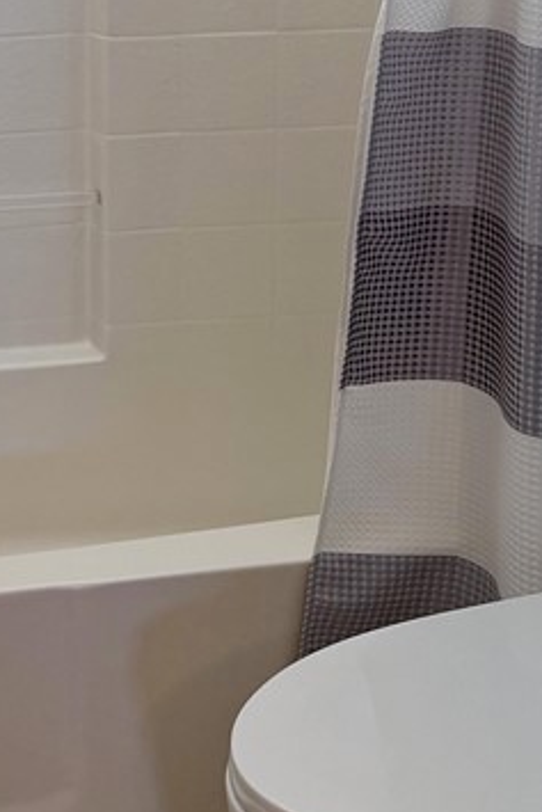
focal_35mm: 72
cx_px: 46
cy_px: 96
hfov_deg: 18.6
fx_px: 1624
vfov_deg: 27.2
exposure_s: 1/133
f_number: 1.8
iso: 200
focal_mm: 6.8
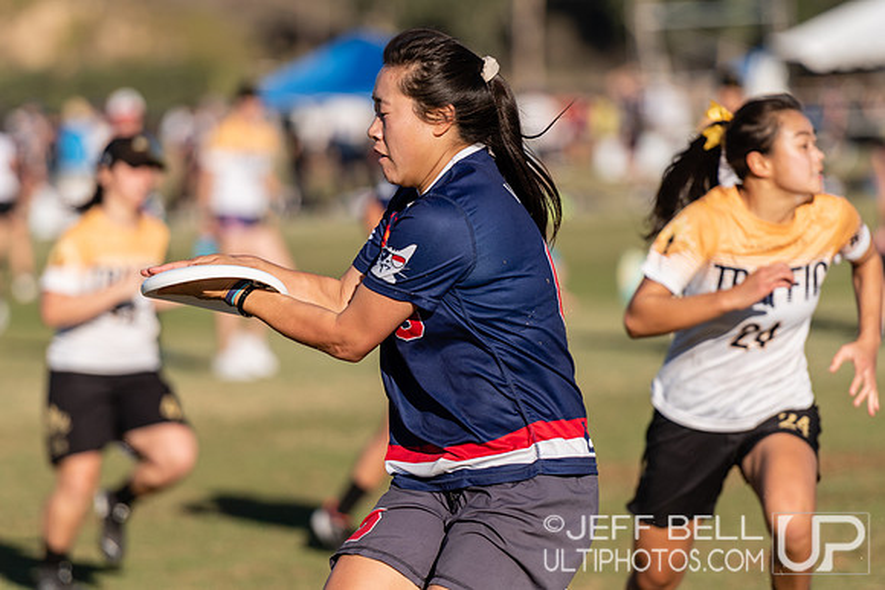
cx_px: 442
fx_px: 7376
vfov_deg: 4.6
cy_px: 295
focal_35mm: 300
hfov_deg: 6.9
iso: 100
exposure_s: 1/2500
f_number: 2.8
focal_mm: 200
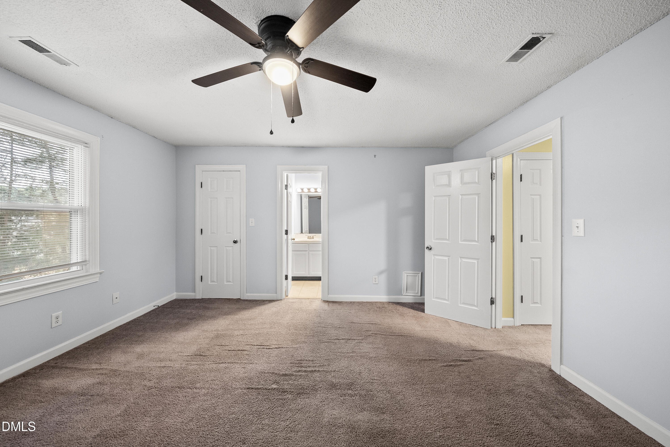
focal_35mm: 12
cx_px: 335
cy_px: 224
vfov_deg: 90.1
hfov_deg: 112.6
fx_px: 223
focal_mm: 12
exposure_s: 1/3
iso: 800
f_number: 7.1
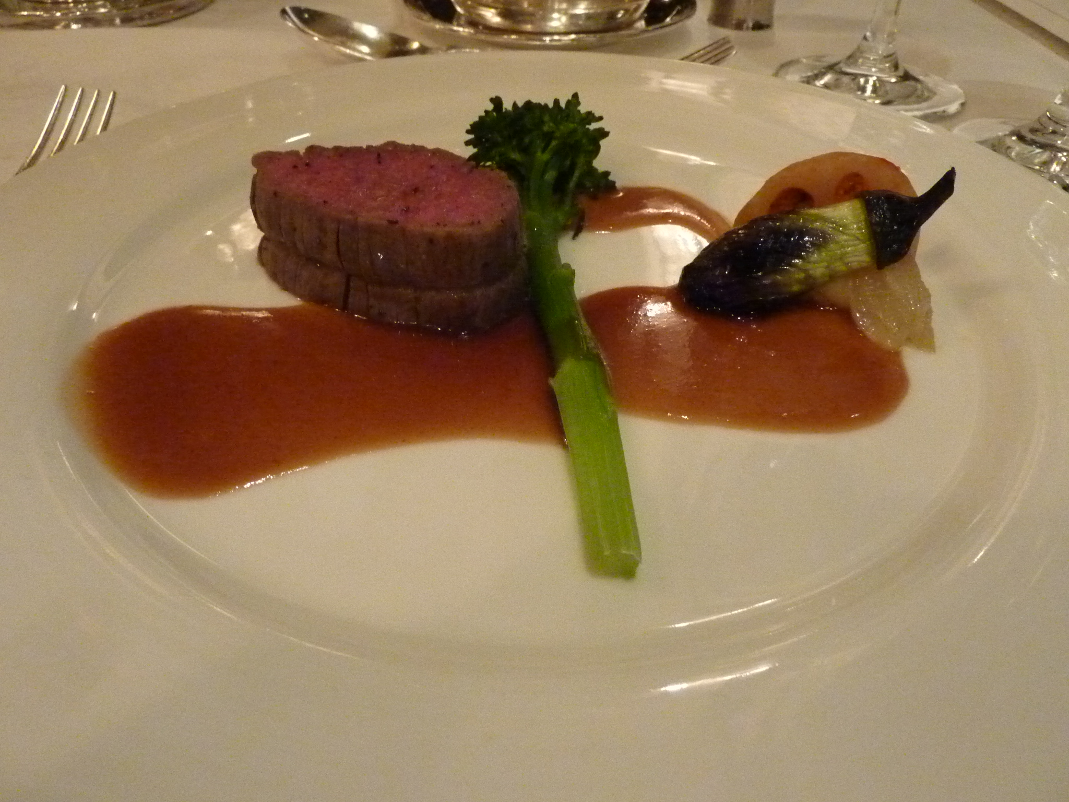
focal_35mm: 25
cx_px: 534
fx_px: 772
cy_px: 401
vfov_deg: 54.9
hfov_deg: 69.4
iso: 800
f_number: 3.3
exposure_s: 1/25
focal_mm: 4.1
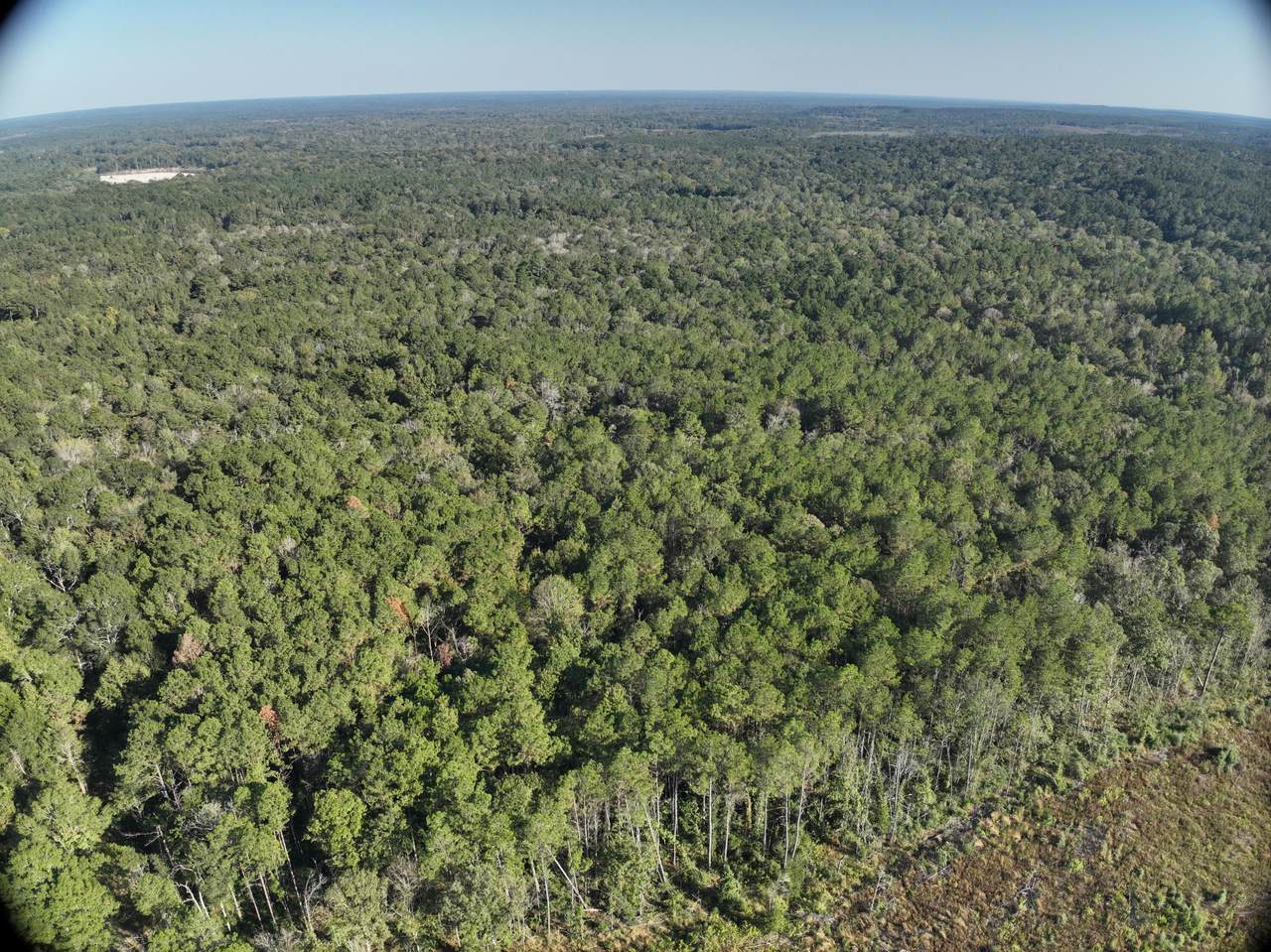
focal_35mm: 24
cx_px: 636
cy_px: 476
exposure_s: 1/1500
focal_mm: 12.29
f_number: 2.8
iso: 100
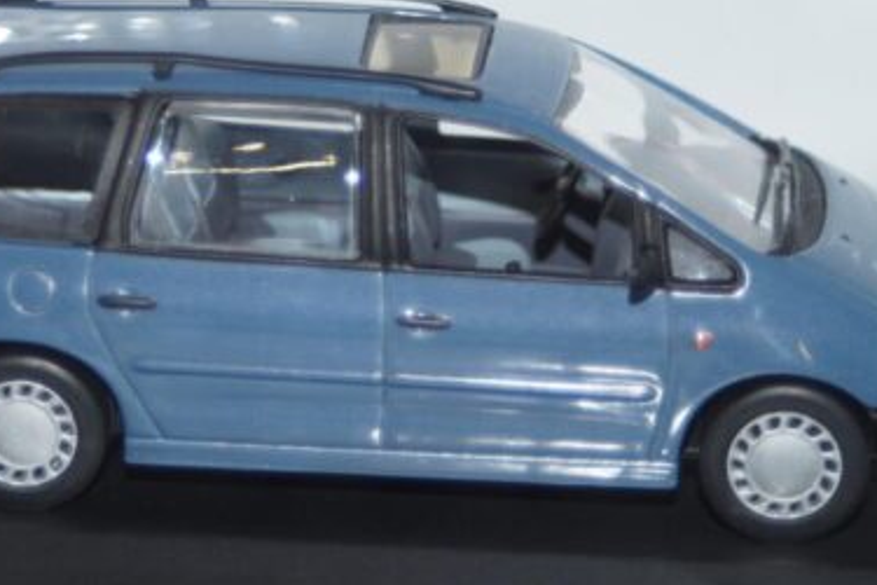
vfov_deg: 7.2
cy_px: 295
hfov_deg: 10.7
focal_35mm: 192
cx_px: 334
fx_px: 4677
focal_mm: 80
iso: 200
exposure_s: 1/60
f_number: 5.6
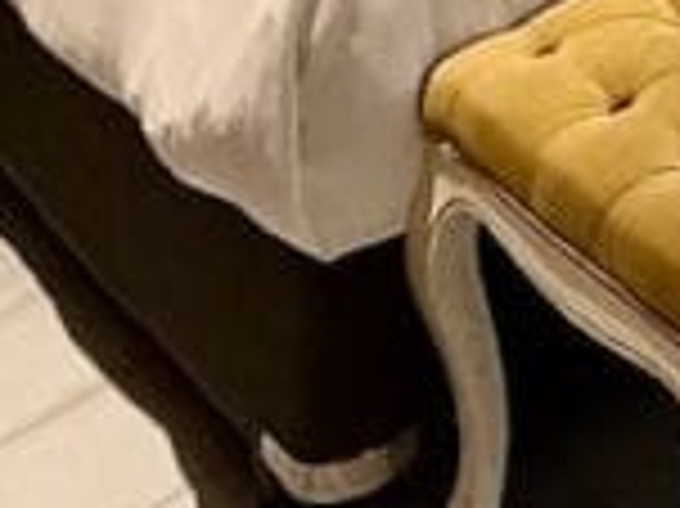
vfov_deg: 10.8
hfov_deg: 17.6
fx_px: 1865
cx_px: 1144
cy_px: -985
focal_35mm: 95
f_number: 2.2
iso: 250
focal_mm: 2.22
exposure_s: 1/60
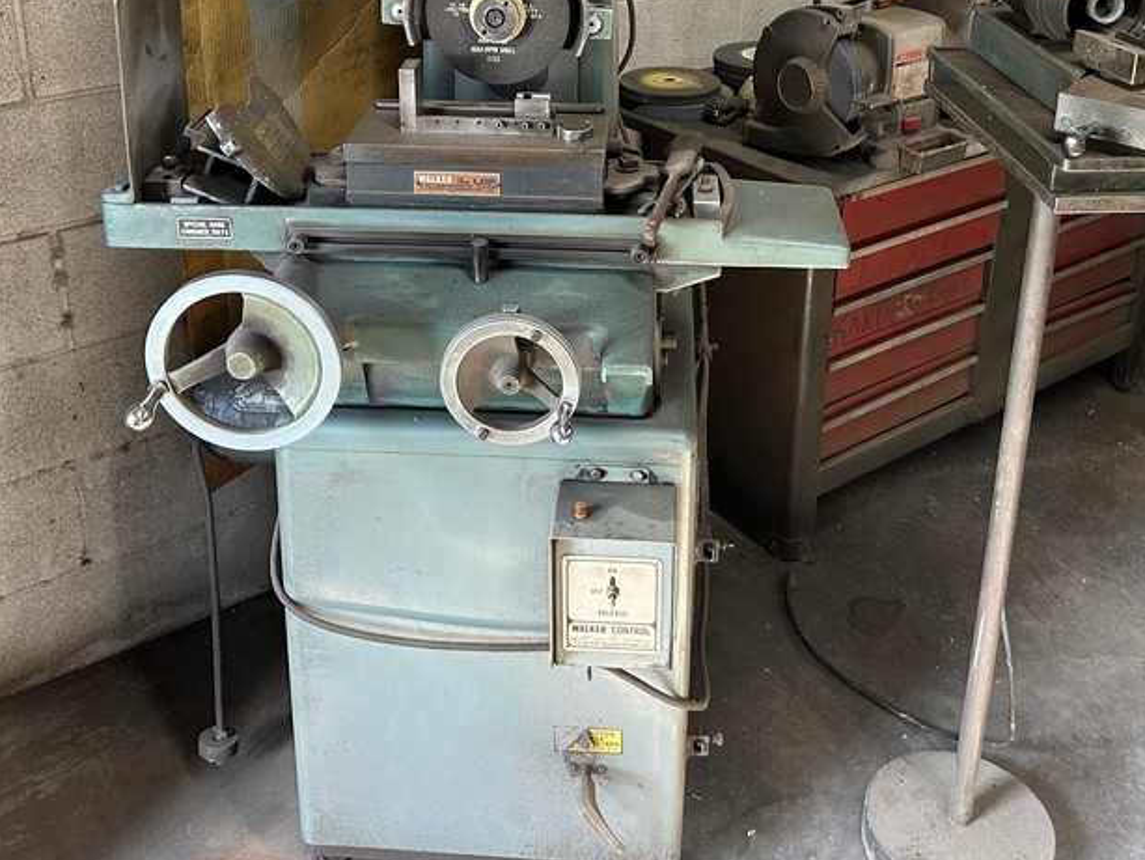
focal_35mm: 40
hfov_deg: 46.8
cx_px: 563
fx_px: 1324
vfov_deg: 35.0
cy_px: 188
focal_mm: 6.86
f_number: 1.78
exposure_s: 1/60
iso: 320
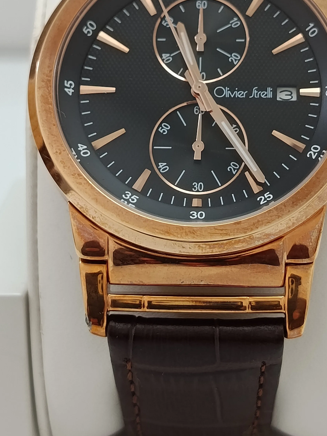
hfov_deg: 18.2
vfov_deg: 24.0
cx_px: 201
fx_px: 1020
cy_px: 154
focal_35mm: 81
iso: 460
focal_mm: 5.24
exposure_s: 1/100
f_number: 1.7
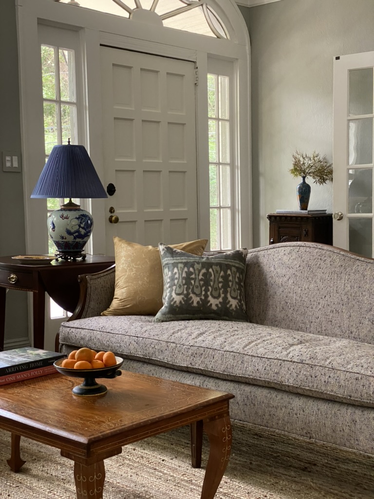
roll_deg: +0.3
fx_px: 749
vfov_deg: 36.8
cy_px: 250
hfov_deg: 28.0
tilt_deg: -2.8
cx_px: 187
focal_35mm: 52
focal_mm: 6
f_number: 2
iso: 250
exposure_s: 1/60
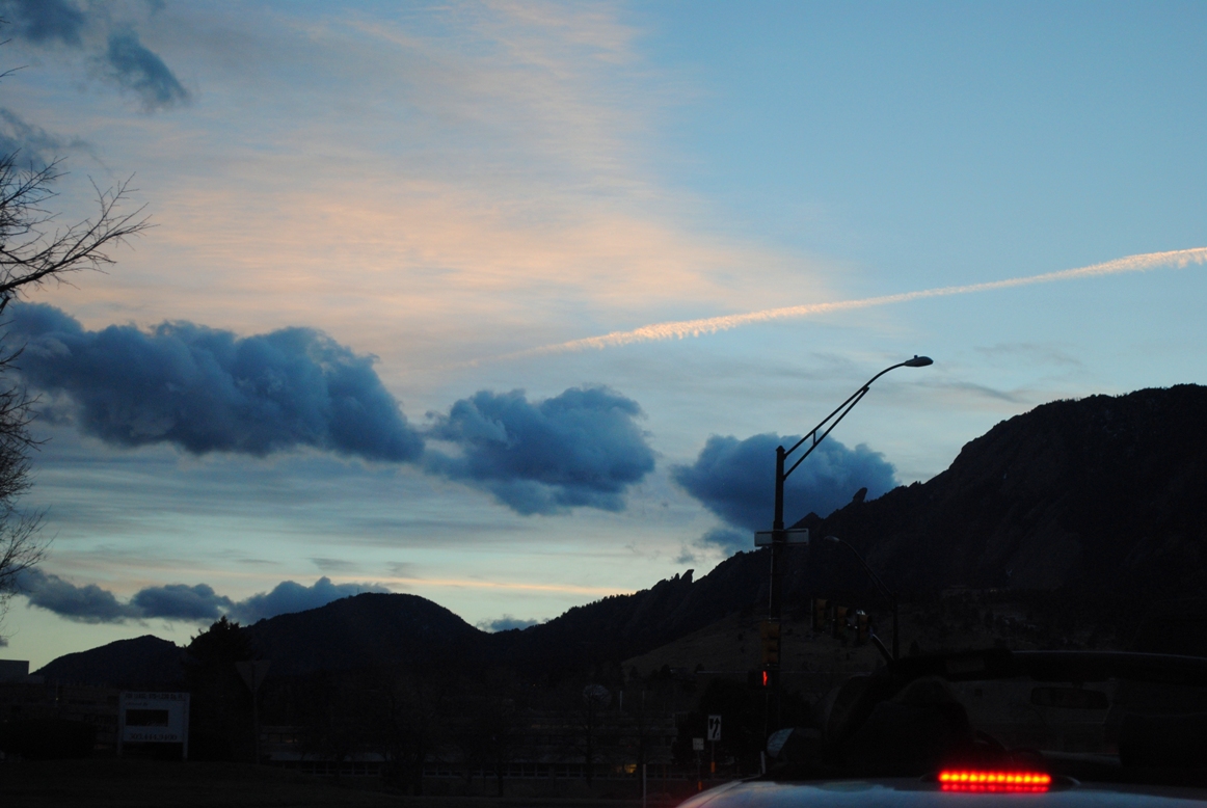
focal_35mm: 82
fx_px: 2769
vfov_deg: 16.6
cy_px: 404
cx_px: 604
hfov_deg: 24.6
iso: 400
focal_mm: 55
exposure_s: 1/100
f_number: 5.6
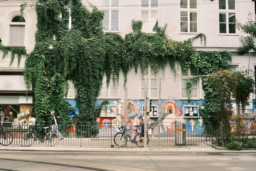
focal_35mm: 41
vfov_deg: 32.6
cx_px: 128
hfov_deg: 47.4
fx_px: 292
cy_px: 86
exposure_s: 1/125
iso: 1000
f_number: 13
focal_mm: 27
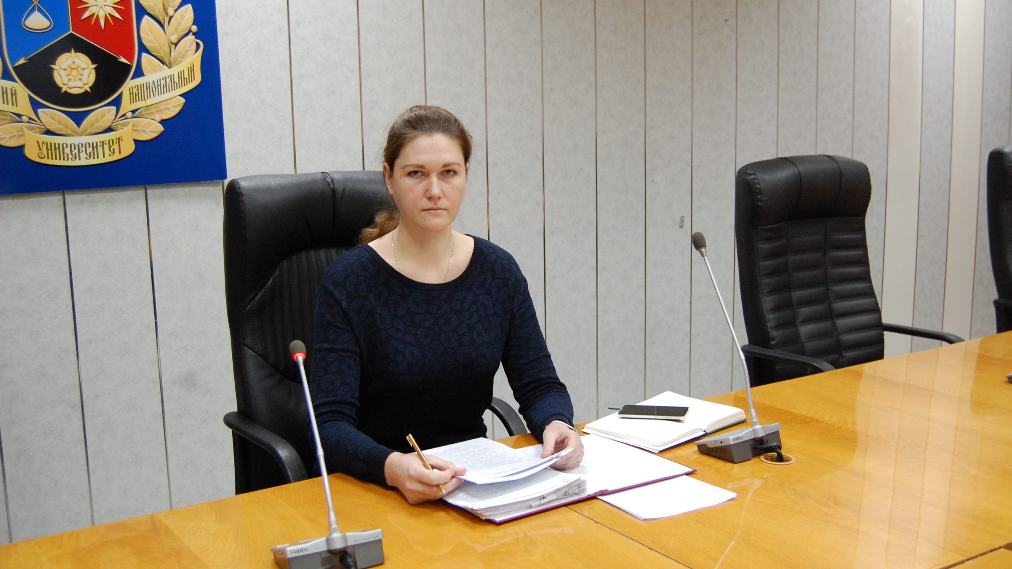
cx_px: 506
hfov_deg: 46.4
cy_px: 313
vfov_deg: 27.1
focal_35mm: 44
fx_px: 1181
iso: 800
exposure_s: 1/30
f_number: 4.2
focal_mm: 28
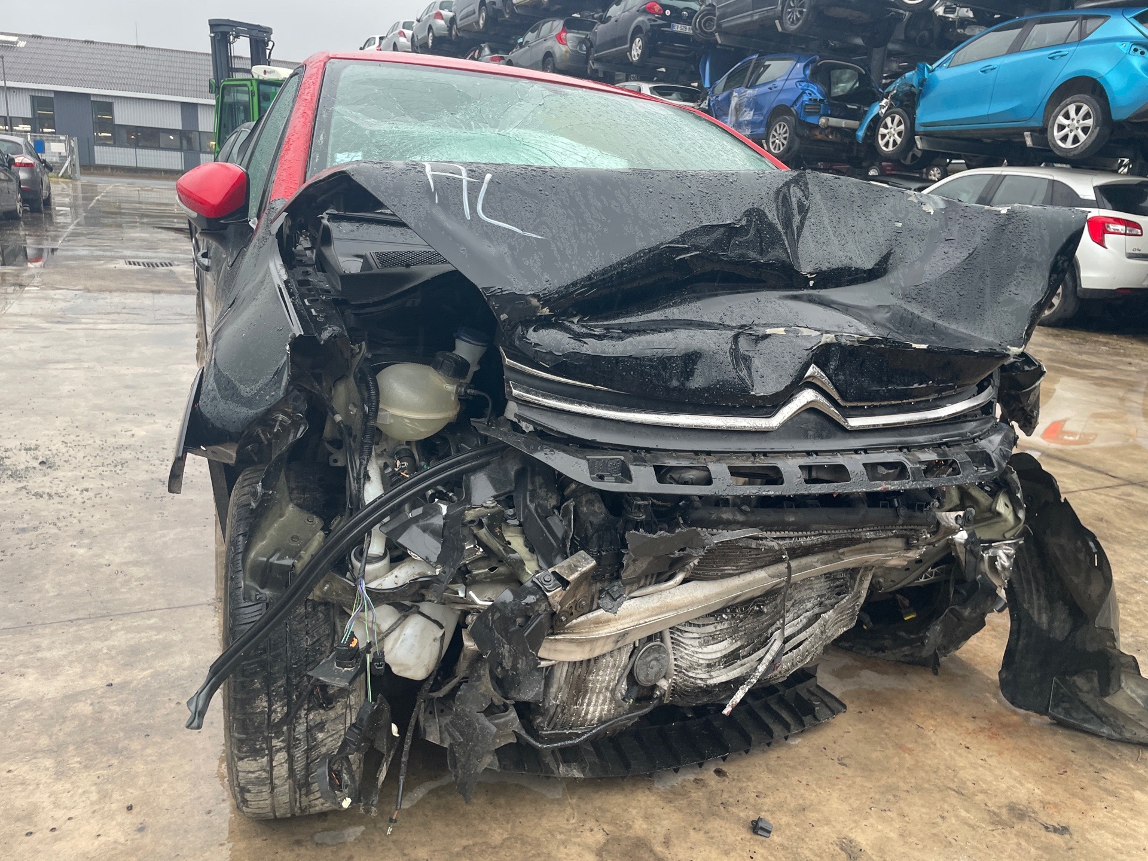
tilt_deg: -15.9
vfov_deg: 53.1
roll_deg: -1.1
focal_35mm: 26
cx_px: 574
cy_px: 430
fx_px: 862
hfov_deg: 67.3
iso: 80
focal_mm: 4.2
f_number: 1.6
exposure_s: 1/121
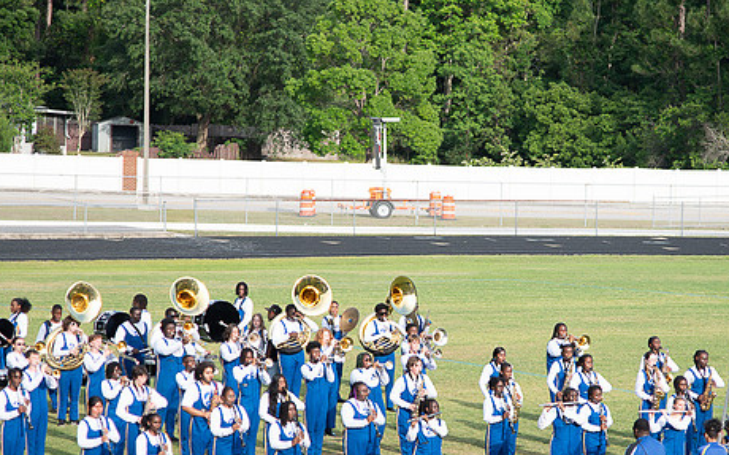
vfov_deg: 6.8
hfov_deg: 10.8
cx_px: 448
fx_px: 3852
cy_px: 300
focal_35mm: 194
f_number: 4
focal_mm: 105
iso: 100
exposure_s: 1/200
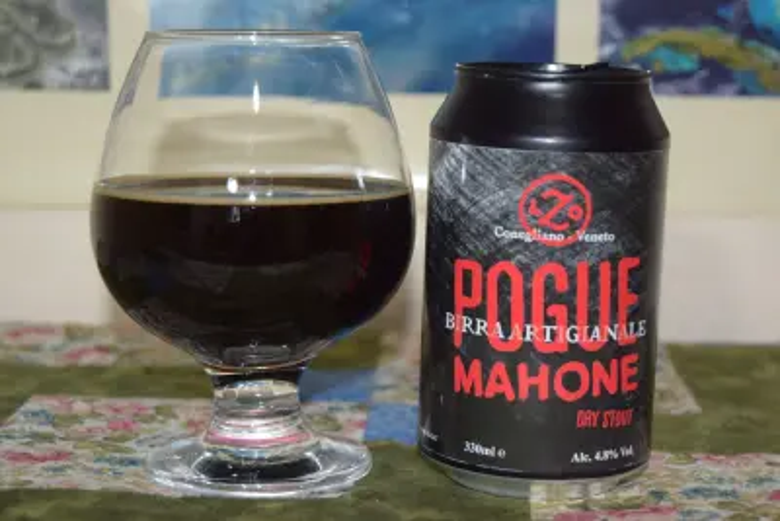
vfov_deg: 16.6
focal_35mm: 82
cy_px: 260
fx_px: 1788
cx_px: 390
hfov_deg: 24.6
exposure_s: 1/60
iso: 800
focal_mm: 55
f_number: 5.6
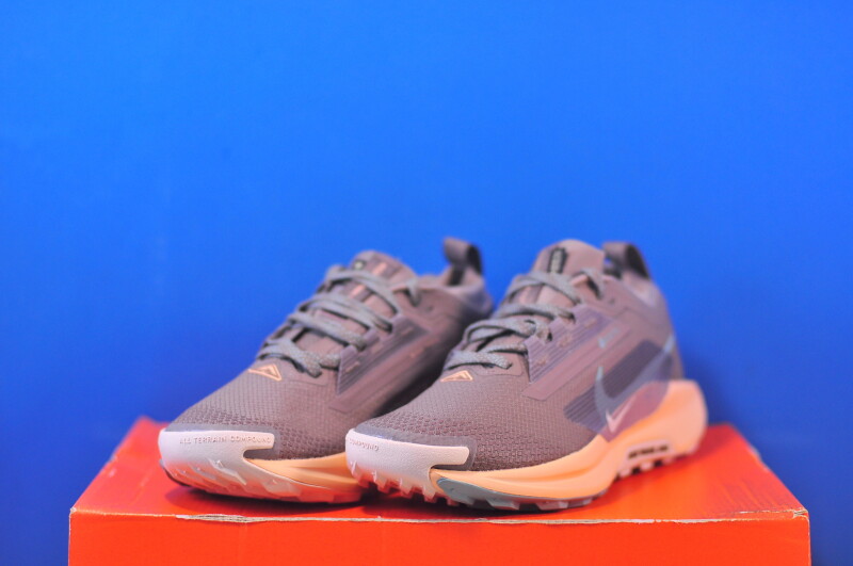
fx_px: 1775
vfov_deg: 18.1
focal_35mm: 75
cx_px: 426
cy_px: 283
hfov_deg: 27.0
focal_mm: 50
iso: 250
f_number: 2.2
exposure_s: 1/320
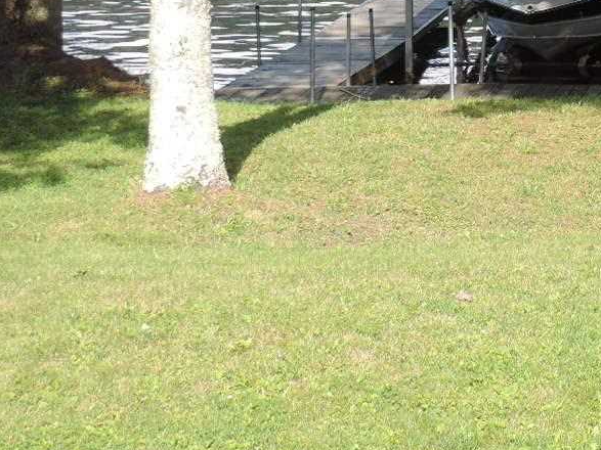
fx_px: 1892
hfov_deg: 17.2
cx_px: 735
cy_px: -104
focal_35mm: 109
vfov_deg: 13.2
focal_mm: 7.1
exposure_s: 1/320
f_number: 3.3
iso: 80
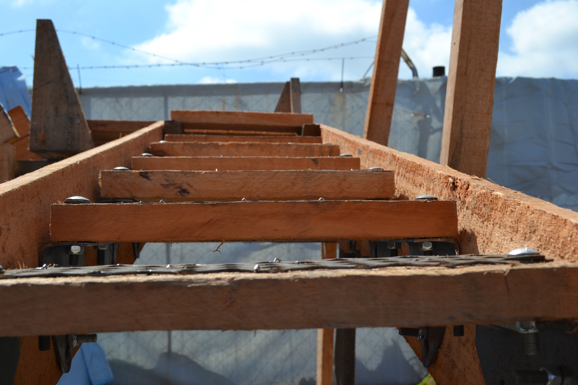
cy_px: 192
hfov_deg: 43.6
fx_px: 722
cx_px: 289
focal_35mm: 45
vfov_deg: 29.9
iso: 100
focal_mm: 30
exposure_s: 1/320
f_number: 9
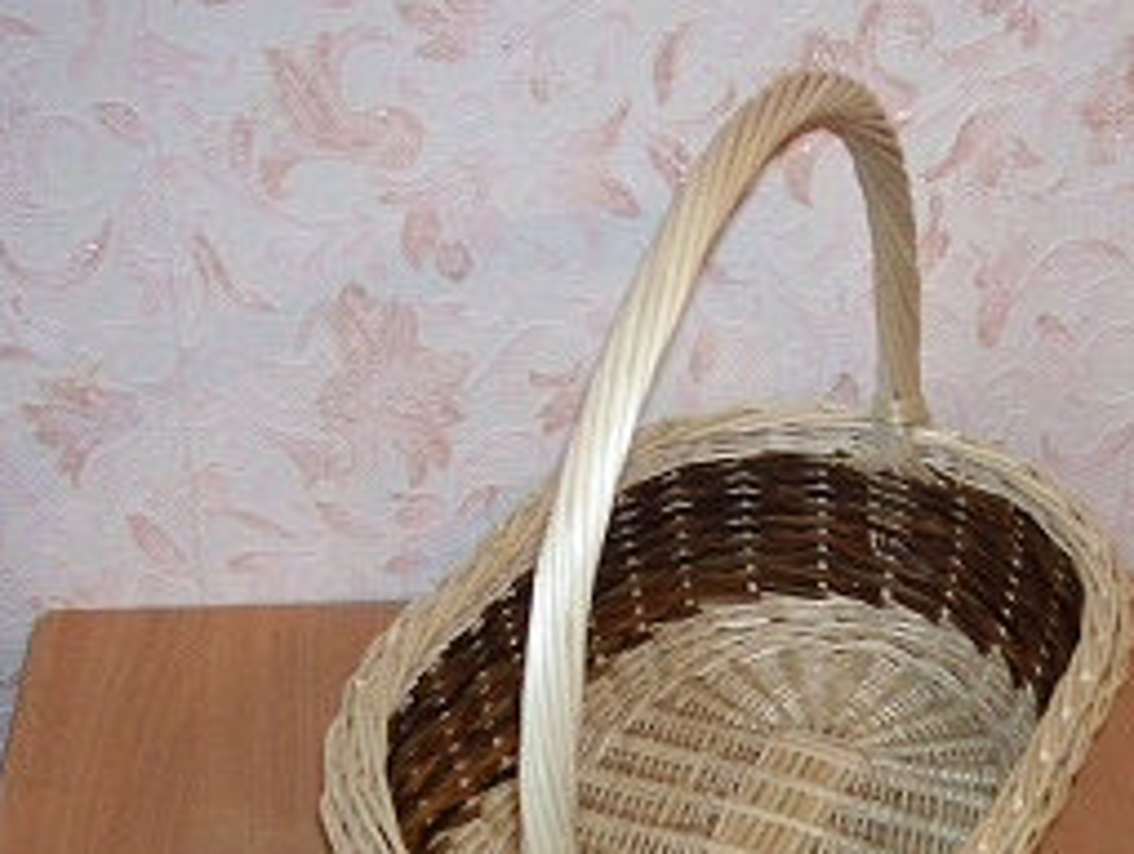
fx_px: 2329
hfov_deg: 27.1
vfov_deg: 20.7
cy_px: 596
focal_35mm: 71
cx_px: 789
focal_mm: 5.6
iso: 140
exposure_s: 1/112
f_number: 2.7
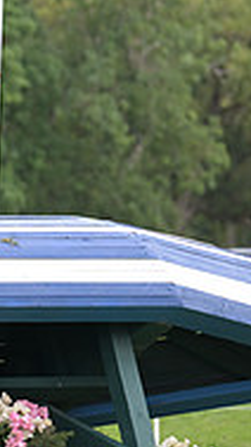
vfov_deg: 3.4
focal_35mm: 642
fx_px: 7613
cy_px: 72
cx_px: -398
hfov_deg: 1.9
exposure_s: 1/1250
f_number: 5.6
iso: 1250
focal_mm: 200
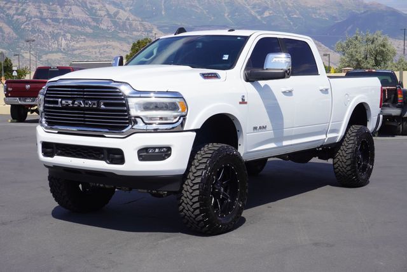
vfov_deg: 24.5
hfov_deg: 35.9
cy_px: 136
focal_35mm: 56
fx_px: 628
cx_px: 204
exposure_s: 1/160
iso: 100
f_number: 11
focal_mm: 37
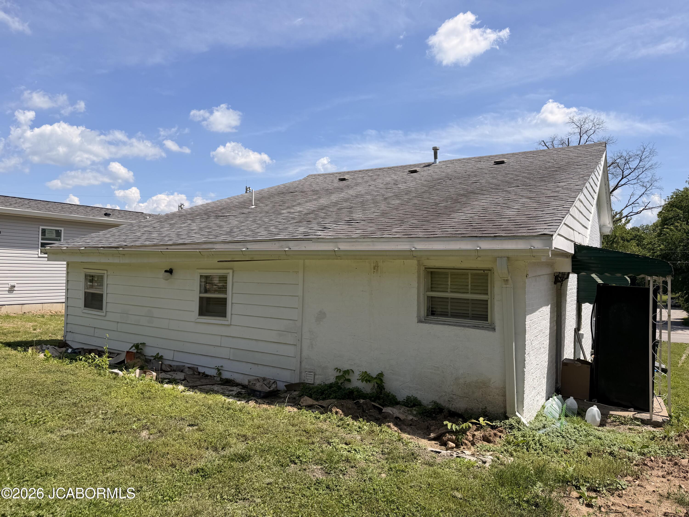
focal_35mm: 24
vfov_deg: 56.8
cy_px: 258
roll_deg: -0.8
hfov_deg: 71.6
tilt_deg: -0.5
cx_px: 344
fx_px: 478
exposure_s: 1/4975
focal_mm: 6.76
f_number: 1.78
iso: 80
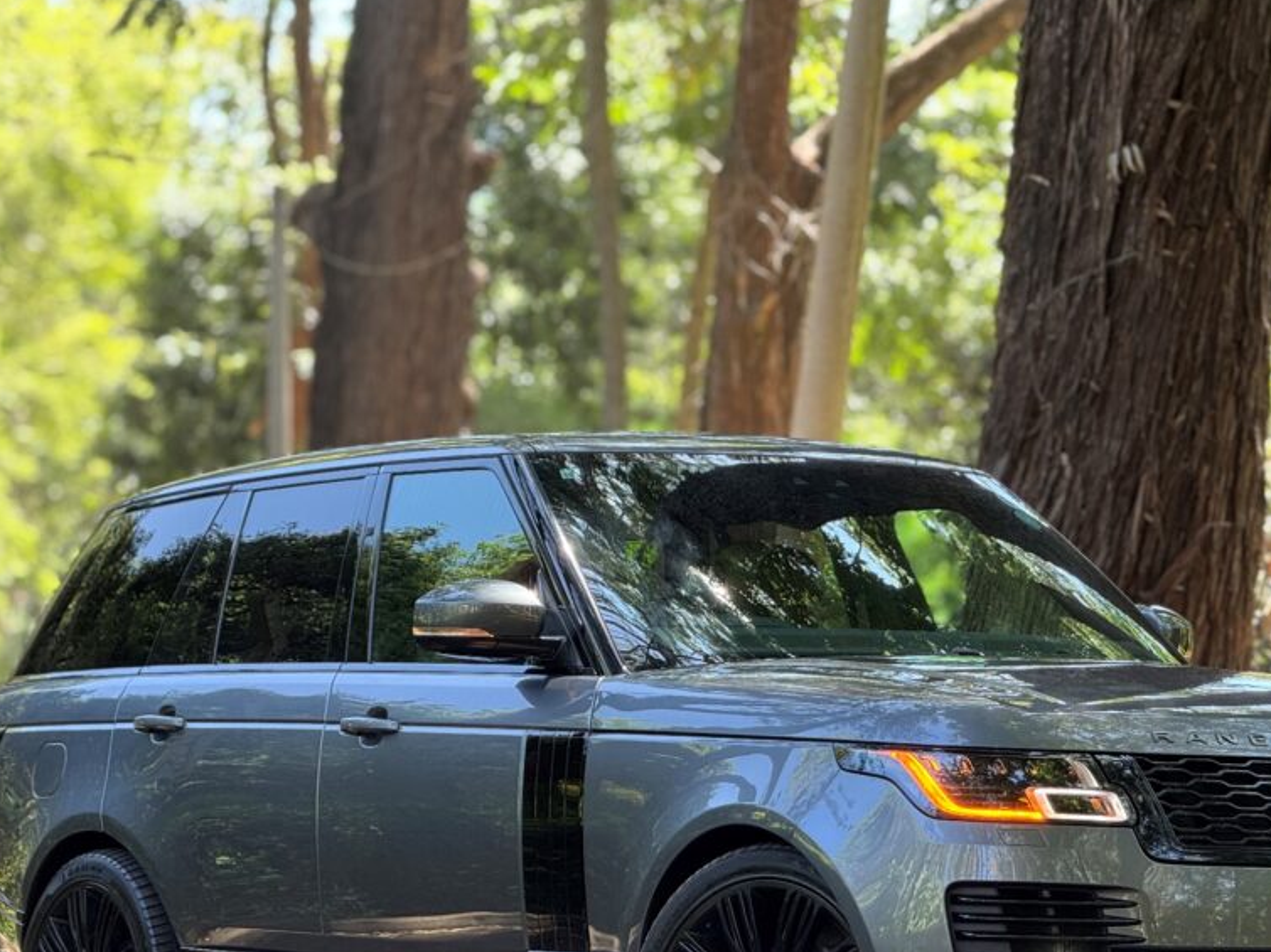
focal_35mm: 163
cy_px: 628
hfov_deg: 12.1
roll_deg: -0.5
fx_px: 5983
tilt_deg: +2.0
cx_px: 782
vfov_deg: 9.1
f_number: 2.8
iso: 100
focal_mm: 15.66
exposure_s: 1/99
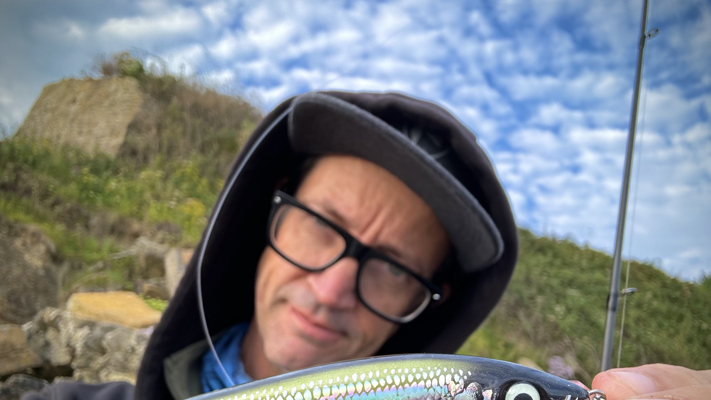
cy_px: 273
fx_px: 490
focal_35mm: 26
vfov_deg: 43.6
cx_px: 368
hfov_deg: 71.9
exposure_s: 1/159
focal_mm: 2.69
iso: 32
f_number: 1.9
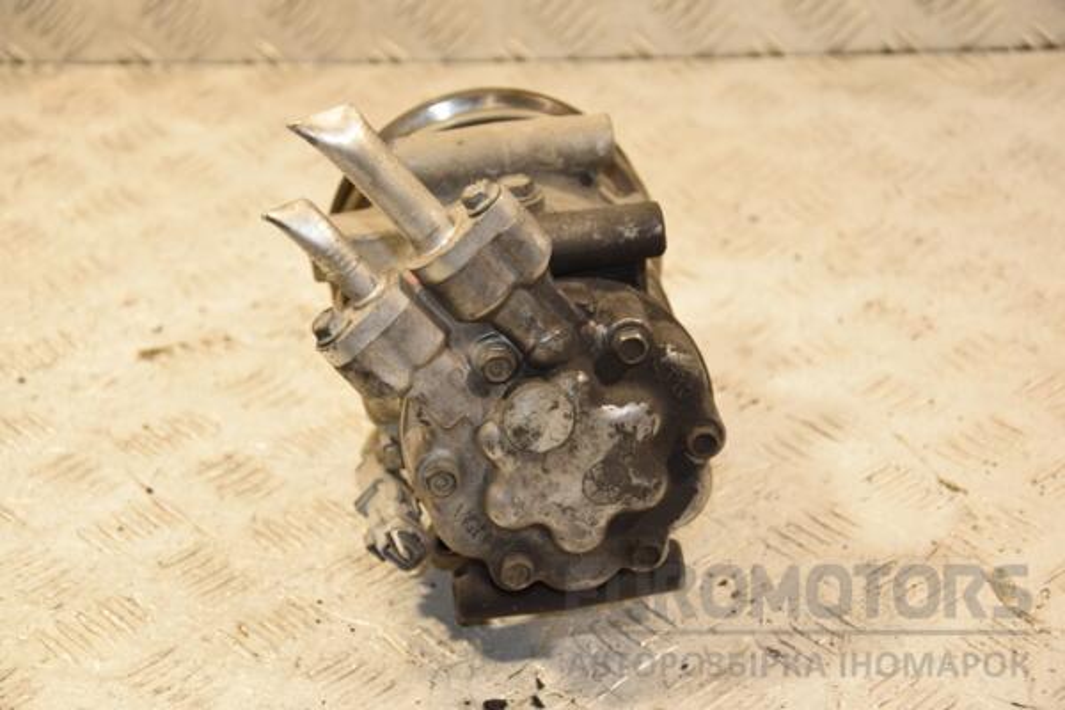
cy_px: 355
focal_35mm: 99
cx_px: 532
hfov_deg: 20.6
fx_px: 2929
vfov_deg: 13.8
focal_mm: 66
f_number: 5.6
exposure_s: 1/200
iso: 800
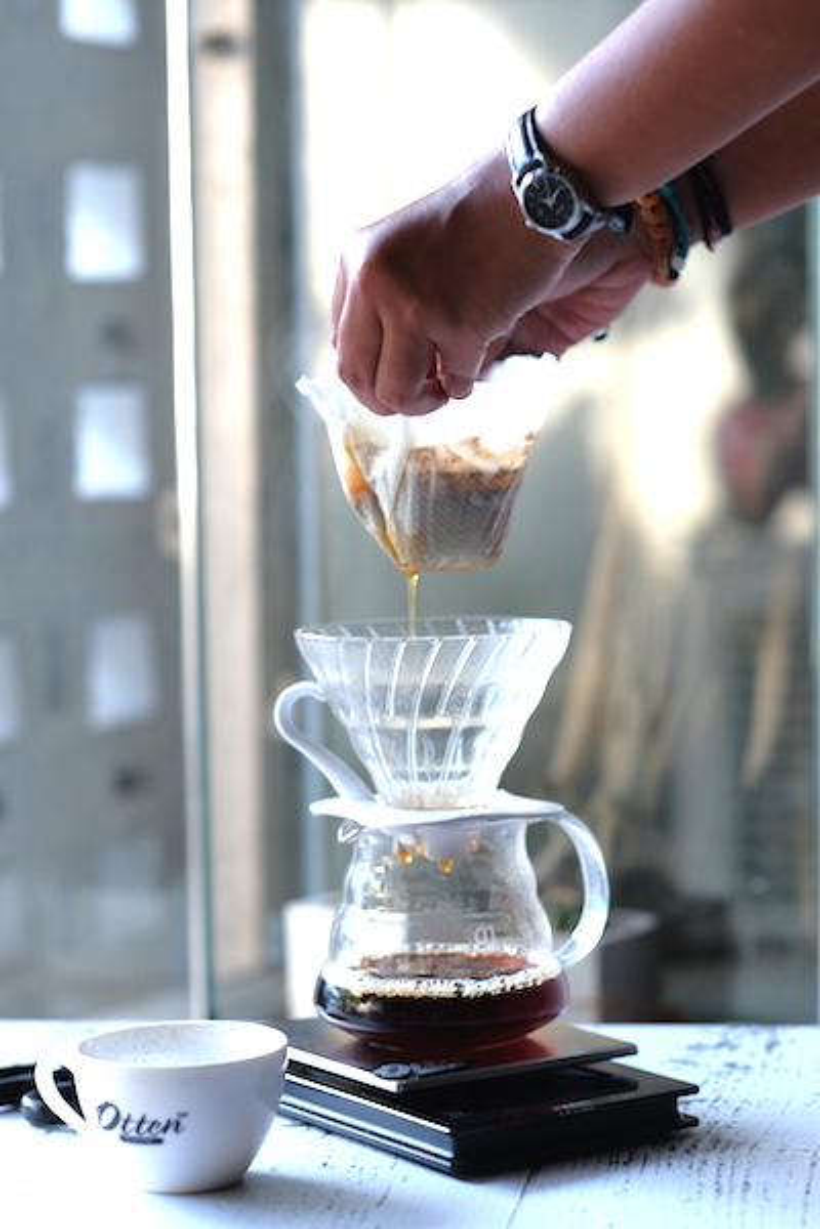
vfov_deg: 24.2
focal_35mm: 84
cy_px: 614
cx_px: 410
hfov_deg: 16.3
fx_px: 2870
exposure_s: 1/100
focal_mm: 56
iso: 800
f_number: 2.5
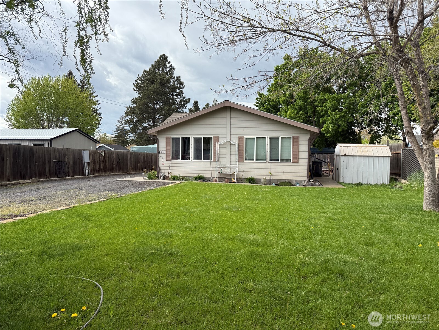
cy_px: 165
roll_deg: -0.7
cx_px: 220
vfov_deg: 56.8
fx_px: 304
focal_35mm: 24
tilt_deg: -1.5
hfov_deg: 71.6
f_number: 1.78
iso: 100
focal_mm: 6.76
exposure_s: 1/2370
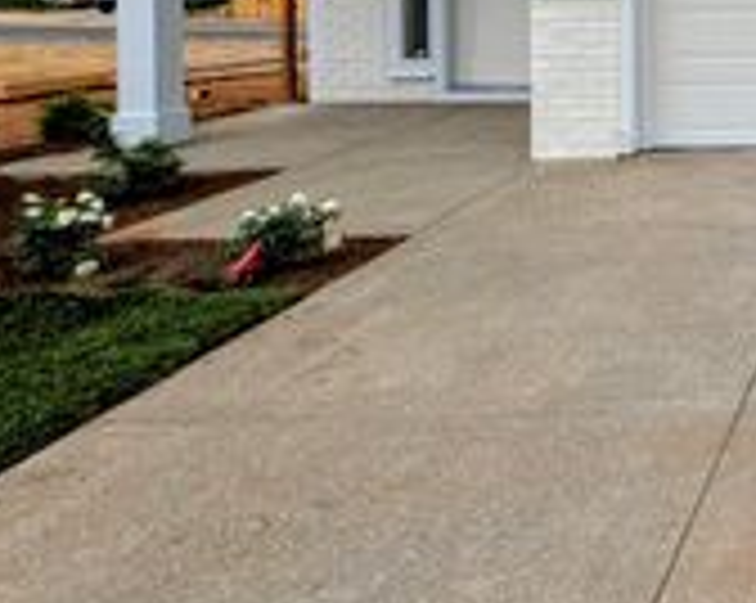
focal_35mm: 35
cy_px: -43
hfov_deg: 33.6
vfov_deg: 36.4
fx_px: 782
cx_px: 1026
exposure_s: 1/2924
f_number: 1.7
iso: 52
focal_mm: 2.02
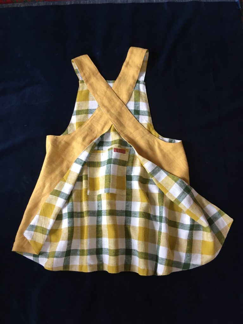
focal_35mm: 29
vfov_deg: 61.7
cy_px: 162
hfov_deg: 48.2
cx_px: 122
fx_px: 271
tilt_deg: -76.8
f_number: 2.2
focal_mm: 4.15
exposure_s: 1/33
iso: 125
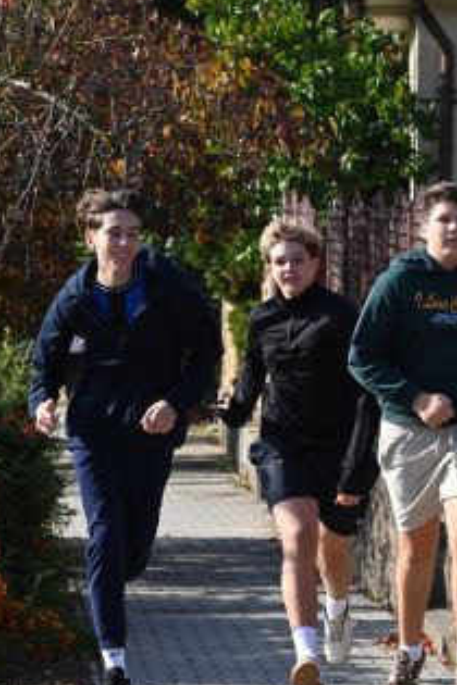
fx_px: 5445
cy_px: 548
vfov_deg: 7.2
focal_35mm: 286
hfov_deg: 4.8
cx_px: 356
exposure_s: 1/1600
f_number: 10
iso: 1600
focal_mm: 150
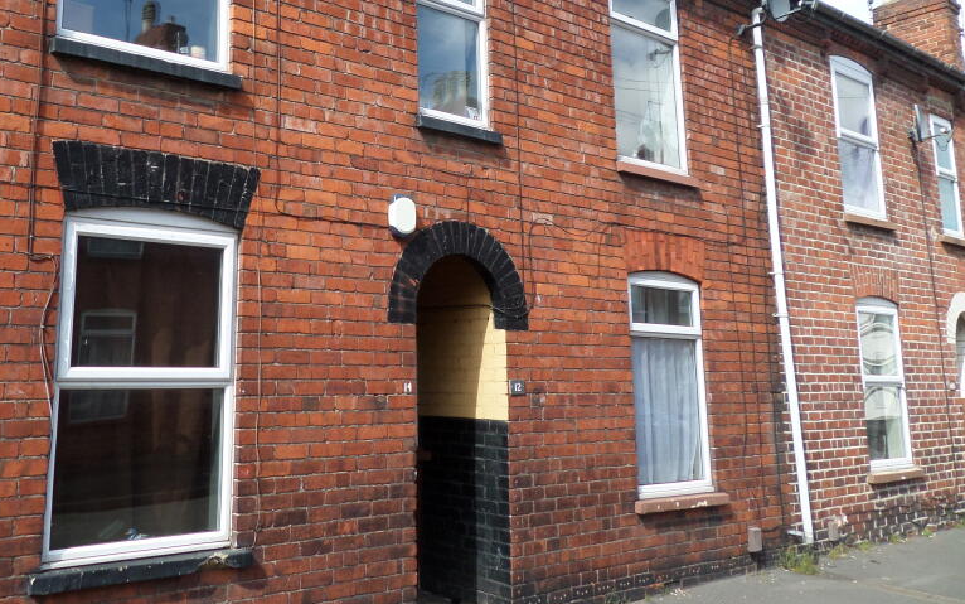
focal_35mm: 34
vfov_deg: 36.9
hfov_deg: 55.8
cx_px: 343
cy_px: 202
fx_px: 894
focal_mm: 4.3
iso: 80
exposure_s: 1/500
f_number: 3.1
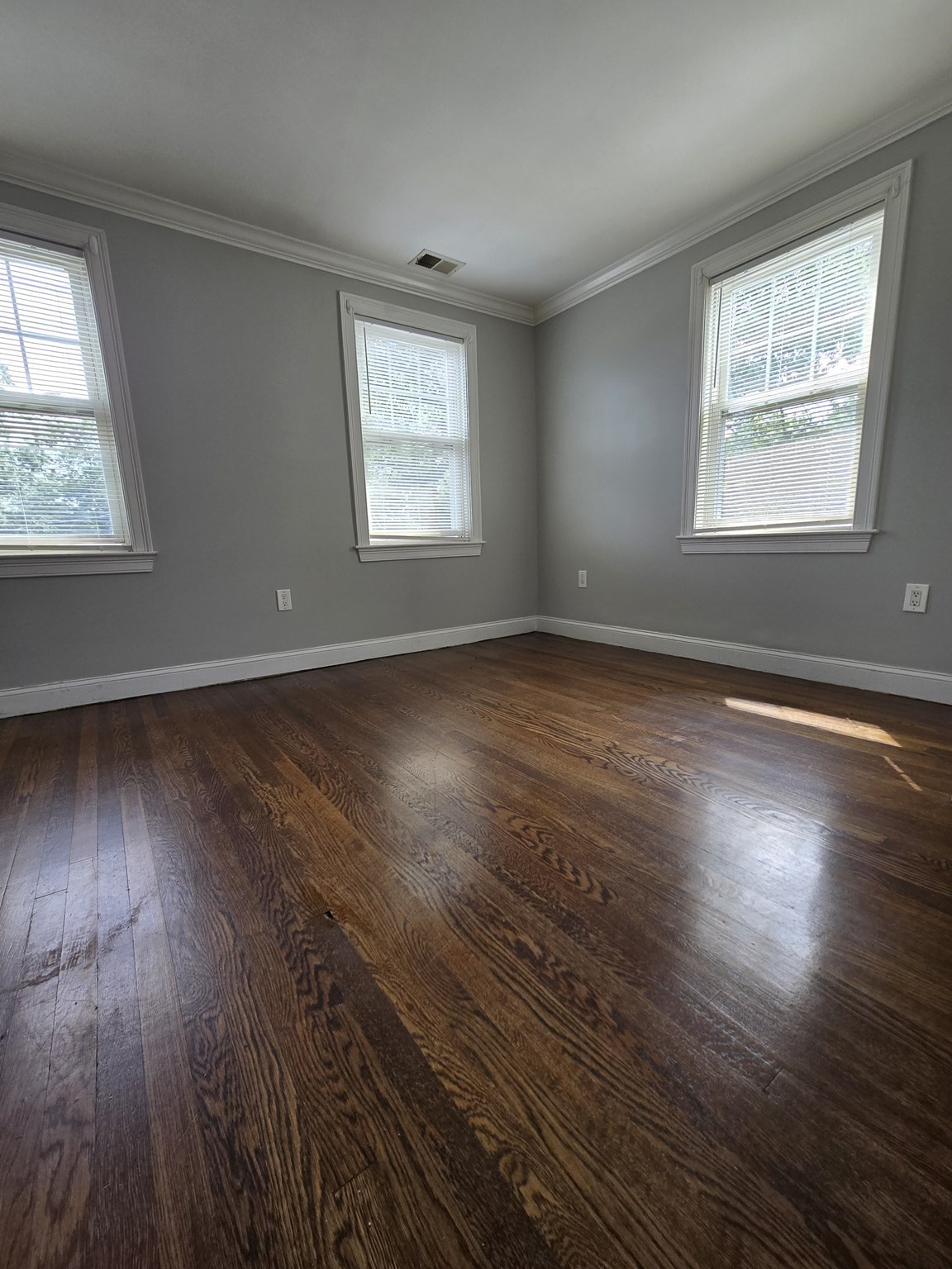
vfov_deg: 106.2
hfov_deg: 89.9
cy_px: 634
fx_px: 477
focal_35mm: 13
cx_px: 476
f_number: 2.2
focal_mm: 2.2
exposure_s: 1/120
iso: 64
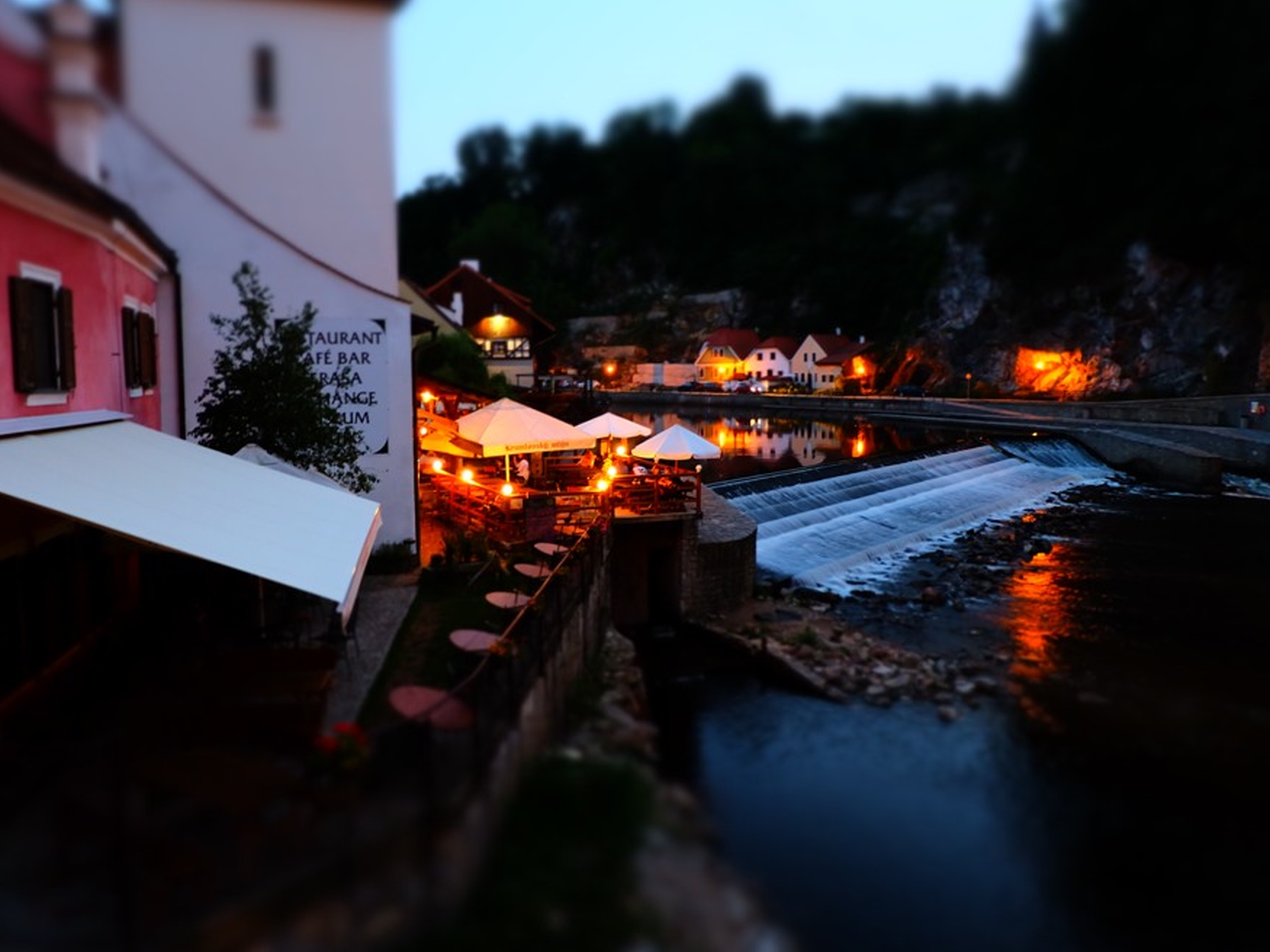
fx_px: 990
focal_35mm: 27
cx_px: 608
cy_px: 465
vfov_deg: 51.3
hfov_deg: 65.3
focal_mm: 16
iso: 800
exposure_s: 1/4
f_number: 3.5
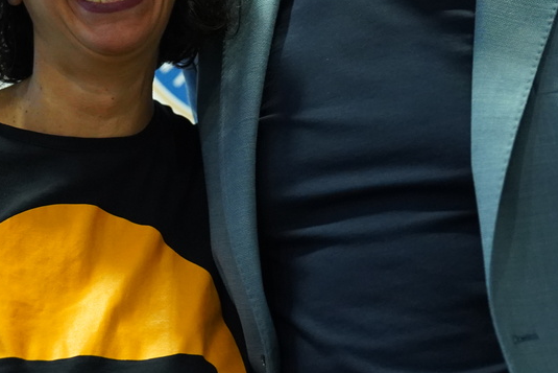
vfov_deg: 10.5
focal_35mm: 129
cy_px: -65
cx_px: 217
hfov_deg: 15.9
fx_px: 2000
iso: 4000
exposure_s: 1/250
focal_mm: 46
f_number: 2.8
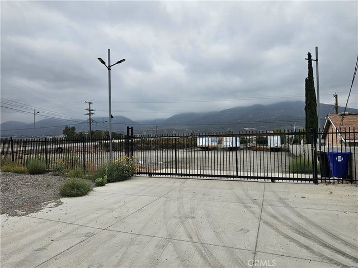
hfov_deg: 73.9
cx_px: 179
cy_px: 134
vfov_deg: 58.9
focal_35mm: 23
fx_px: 238
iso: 10
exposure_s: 1/845
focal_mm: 6.3
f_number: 1.7
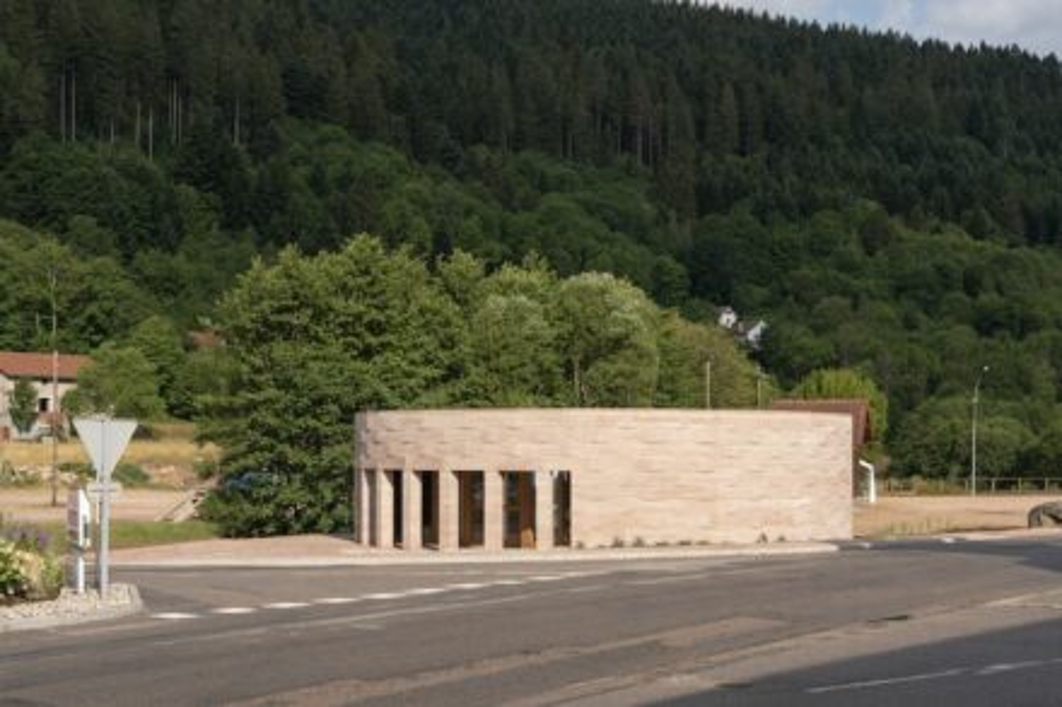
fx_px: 1622
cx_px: 531
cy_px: 354
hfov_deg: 36.3
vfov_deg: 24.6
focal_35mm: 55
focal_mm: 55
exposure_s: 1/60
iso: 125
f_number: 16
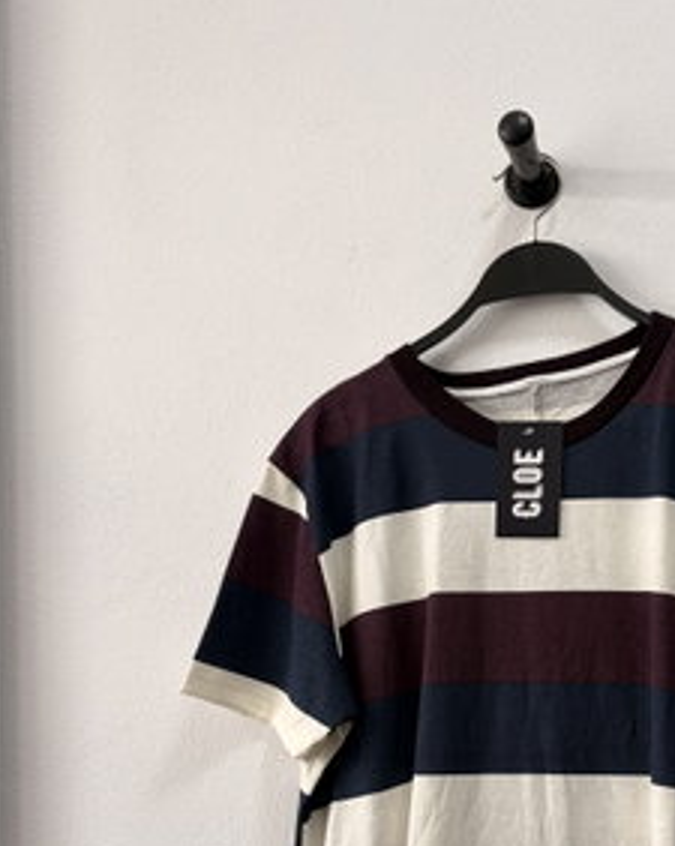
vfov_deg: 37.9
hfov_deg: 31.0
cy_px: 632
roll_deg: +1.0
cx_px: 492
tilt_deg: +2.4
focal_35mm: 48
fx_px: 1201
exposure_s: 1/122
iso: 50
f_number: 1.6
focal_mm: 5.96
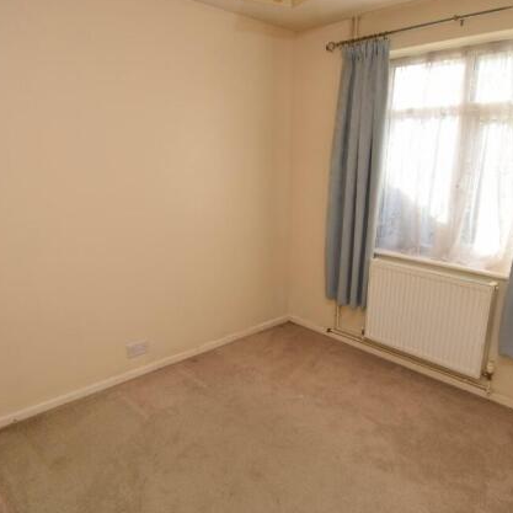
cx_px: 252
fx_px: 402
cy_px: 260
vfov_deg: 65.0
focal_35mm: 24
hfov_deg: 65.0
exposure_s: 1/125
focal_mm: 12
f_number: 5.6
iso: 125
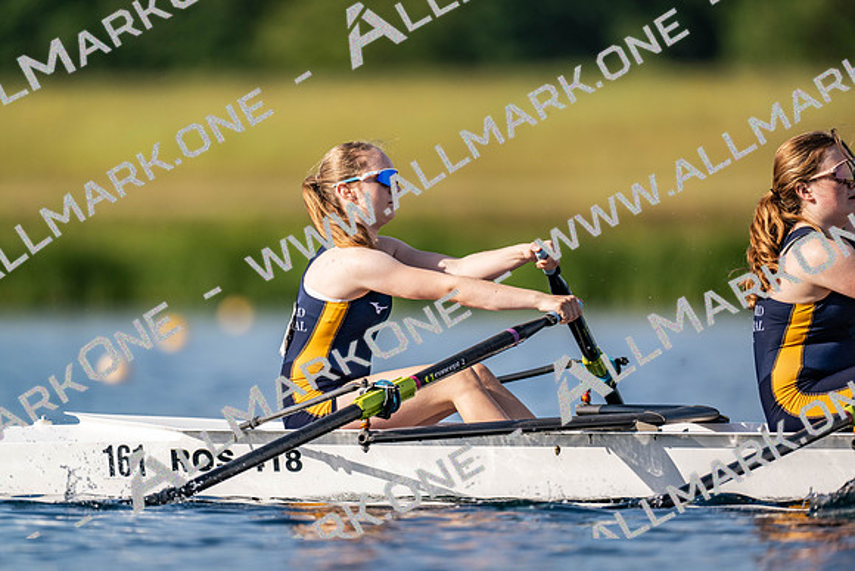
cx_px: 428
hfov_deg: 3.4
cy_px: 286
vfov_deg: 2.3
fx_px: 14253
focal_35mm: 600
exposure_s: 1/2500
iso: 220
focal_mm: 600
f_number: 4
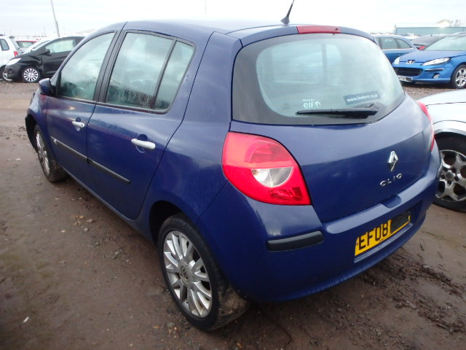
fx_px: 377
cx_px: 233
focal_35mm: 28
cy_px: 175
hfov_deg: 63.4
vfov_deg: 49.7
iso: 800
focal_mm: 5
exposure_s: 1/15
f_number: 3.9
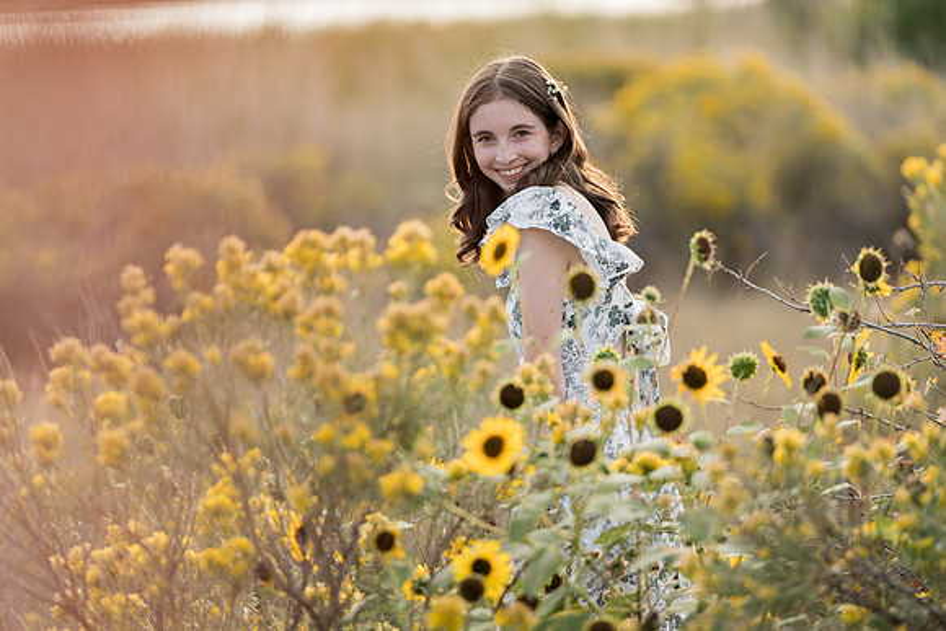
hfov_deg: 10.3
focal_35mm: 200
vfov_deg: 6.9
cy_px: 316
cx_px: 473
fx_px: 5257
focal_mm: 200
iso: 160
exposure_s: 1/200
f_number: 2.8
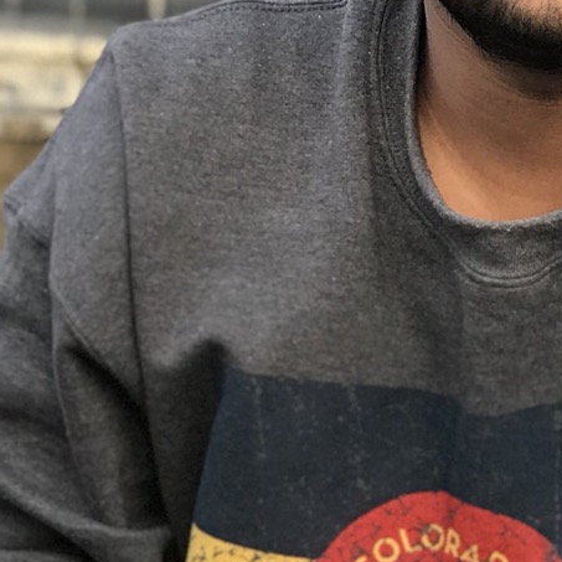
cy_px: 330
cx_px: 567
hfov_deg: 7.6
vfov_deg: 7.7
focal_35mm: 228
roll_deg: +0.0
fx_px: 4188
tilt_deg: -7.2
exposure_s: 1/100
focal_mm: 6.6
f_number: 2.8
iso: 50
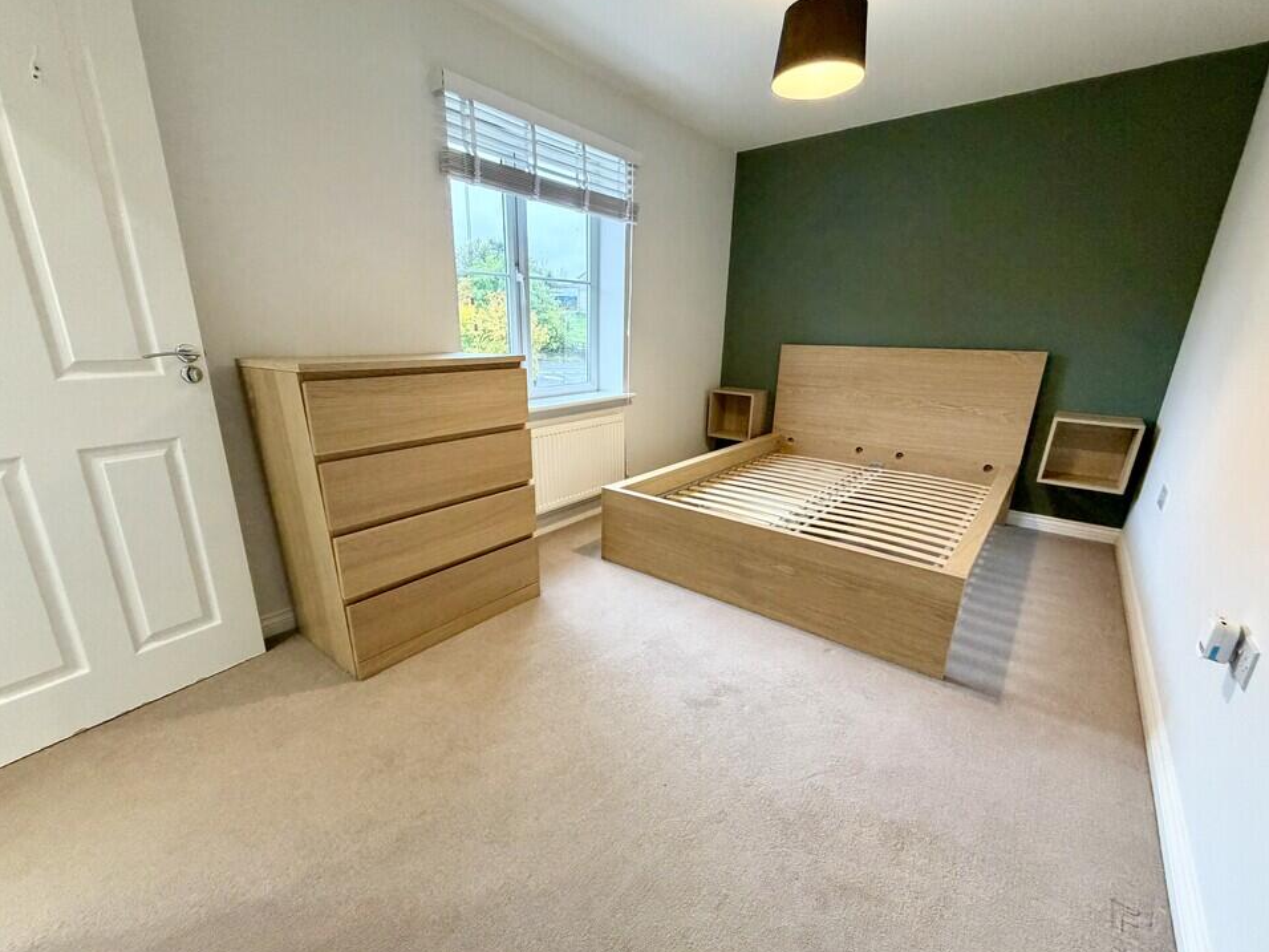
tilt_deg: -17.4
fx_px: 550
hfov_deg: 98.1
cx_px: 612
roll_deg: -0.4
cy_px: 502
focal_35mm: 15
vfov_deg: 81.7
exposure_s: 1/50
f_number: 2.2
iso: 320
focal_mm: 2.22
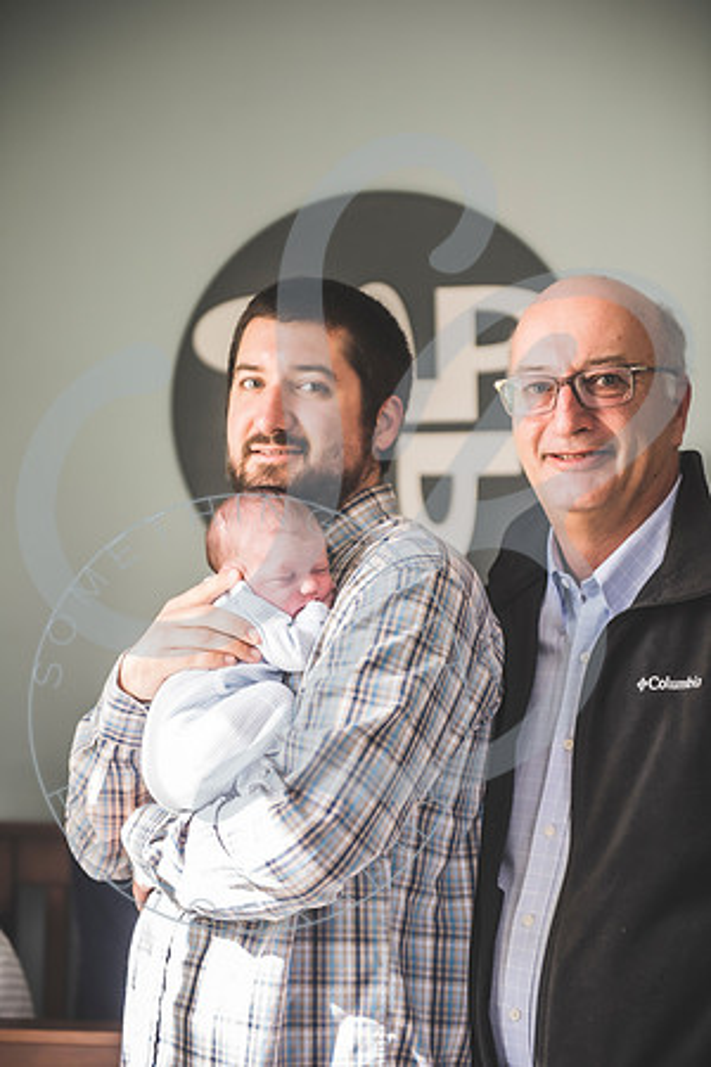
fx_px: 1955
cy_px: 534
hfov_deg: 20.6
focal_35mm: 66
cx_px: 356
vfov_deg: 30.5
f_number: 2.8
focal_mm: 66
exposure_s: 1/125
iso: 500
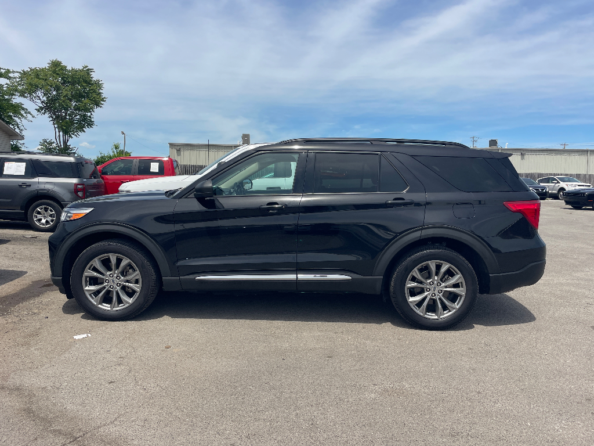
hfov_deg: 67.3
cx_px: 297
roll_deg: -1.3
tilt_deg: -4.2
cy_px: 223
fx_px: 446
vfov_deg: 53.1
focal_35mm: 26
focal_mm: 4.2
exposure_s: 1/4132
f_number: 1.6
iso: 32
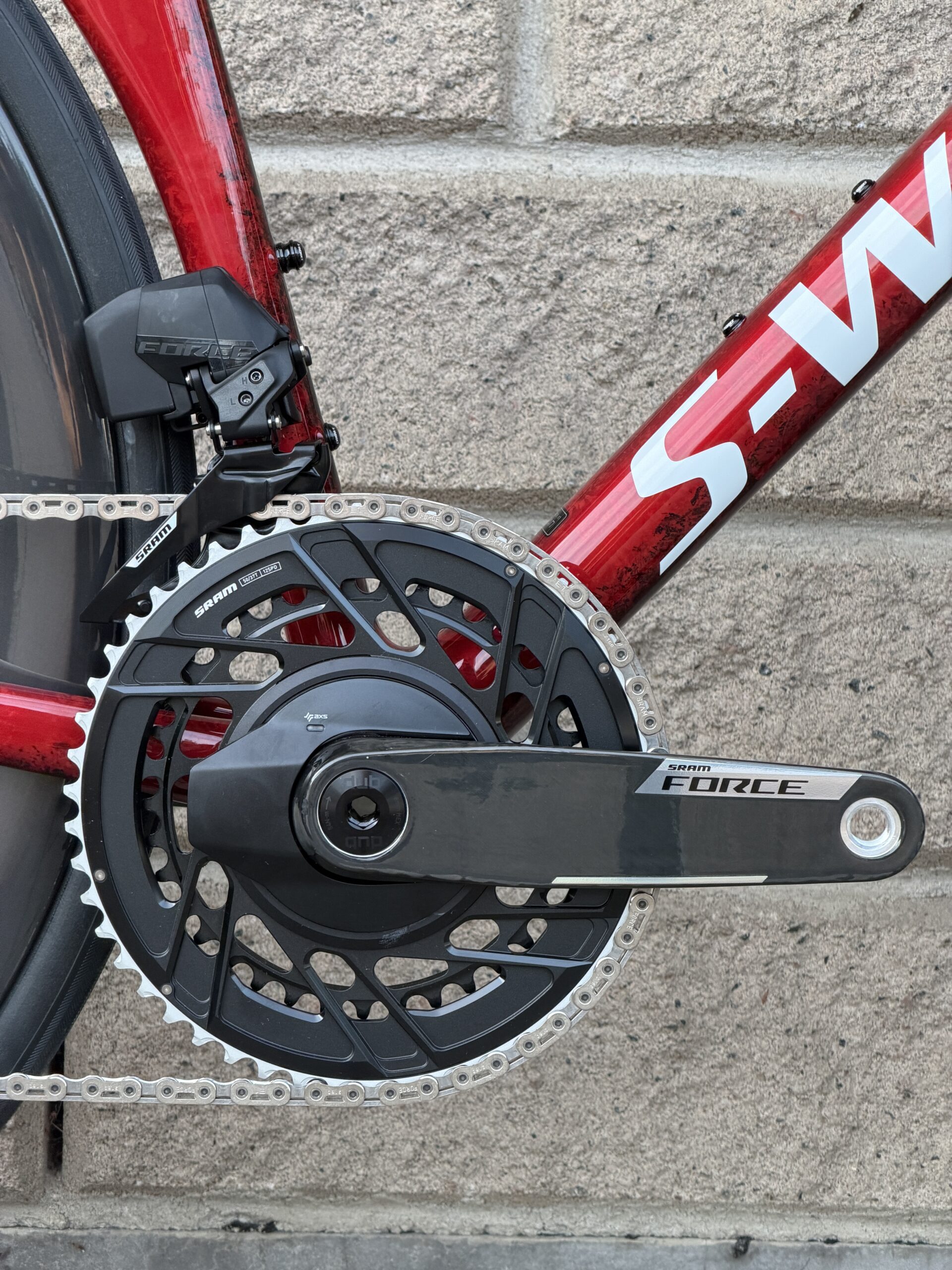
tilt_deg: -8.8
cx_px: 476
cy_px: 635
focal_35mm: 100
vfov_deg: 19.6
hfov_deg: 14.8
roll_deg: -4.0
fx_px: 3667
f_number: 2.8
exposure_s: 1/121
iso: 200
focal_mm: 16.89
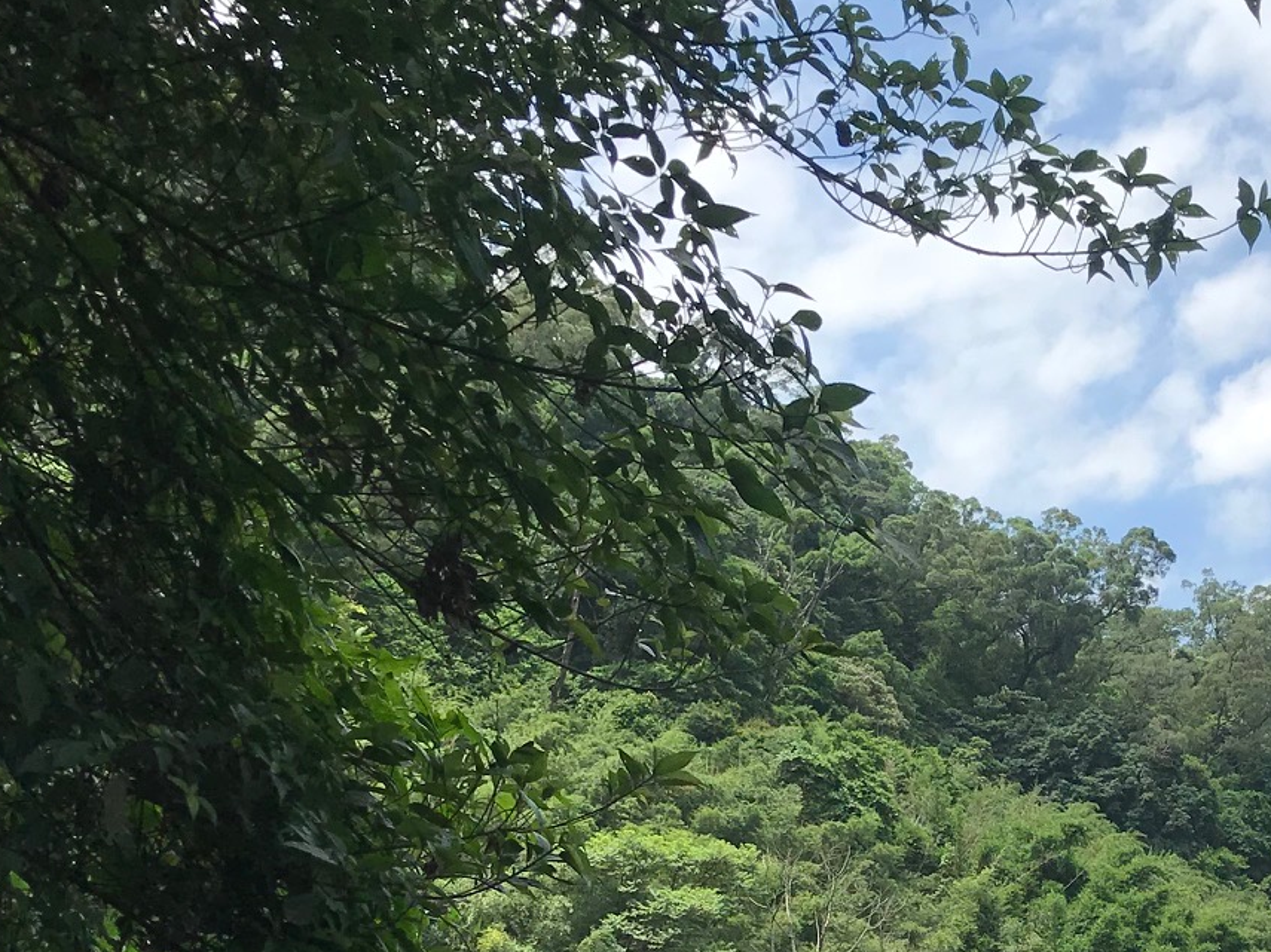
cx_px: 1097
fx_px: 2423
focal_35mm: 66
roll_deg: +0.8
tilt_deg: +9.3
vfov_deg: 21.7
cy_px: 876
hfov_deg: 28.5
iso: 20
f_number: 1.8
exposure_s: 1/2128
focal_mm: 3.99
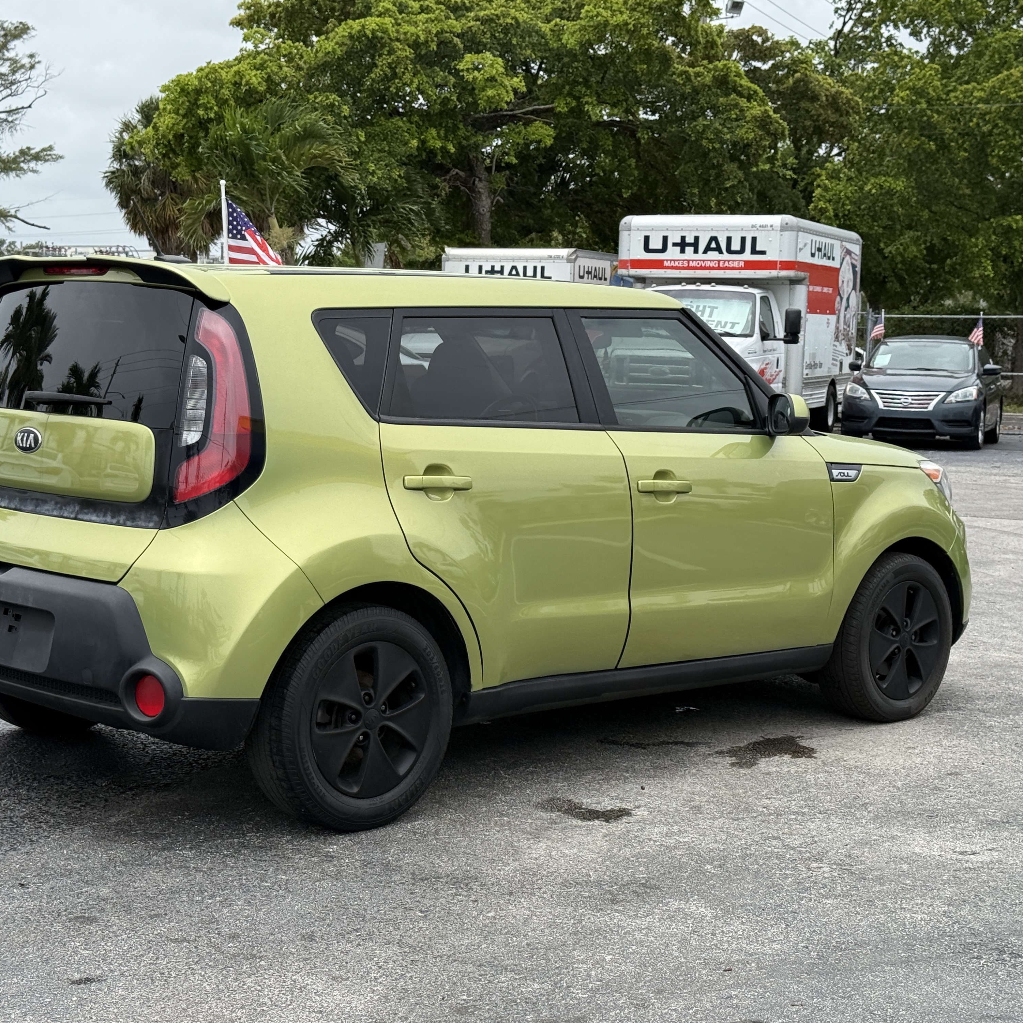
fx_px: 1906
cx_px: 439
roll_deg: +0.1
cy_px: 511
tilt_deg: -2.4
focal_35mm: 57
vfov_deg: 30.0
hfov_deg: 30.0
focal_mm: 6.76
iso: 100
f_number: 1.78
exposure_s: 1/4878
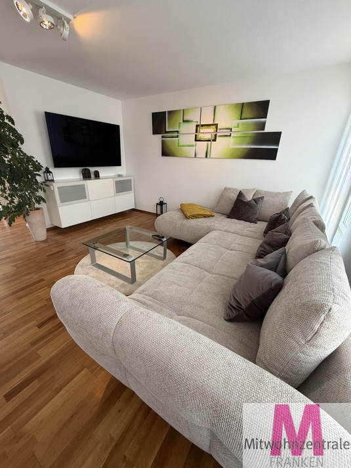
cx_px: 176
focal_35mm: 14
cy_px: 234
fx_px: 189
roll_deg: -2.7
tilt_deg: -21.4
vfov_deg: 102.1
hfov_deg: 85.7
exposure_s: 1/121
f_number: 2.2
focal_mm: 2.22
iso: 200
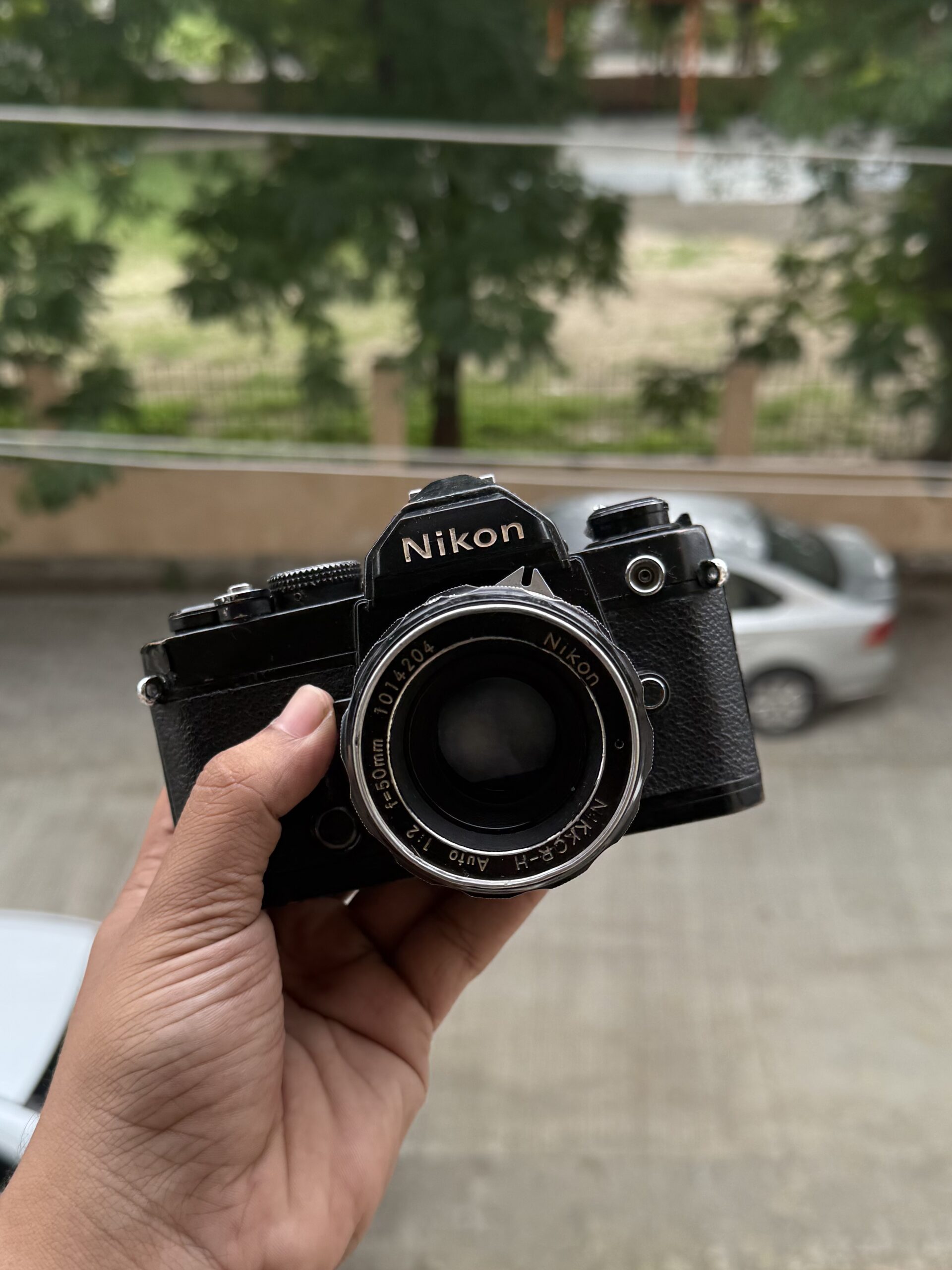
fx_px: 880
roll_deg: -1.1
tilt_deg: -28.6
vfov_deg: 71.6
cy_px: 635
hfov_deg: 56.8
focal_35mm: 24
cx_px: 476
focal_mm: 6.76
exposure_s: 1/559
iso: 80
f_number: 1.78
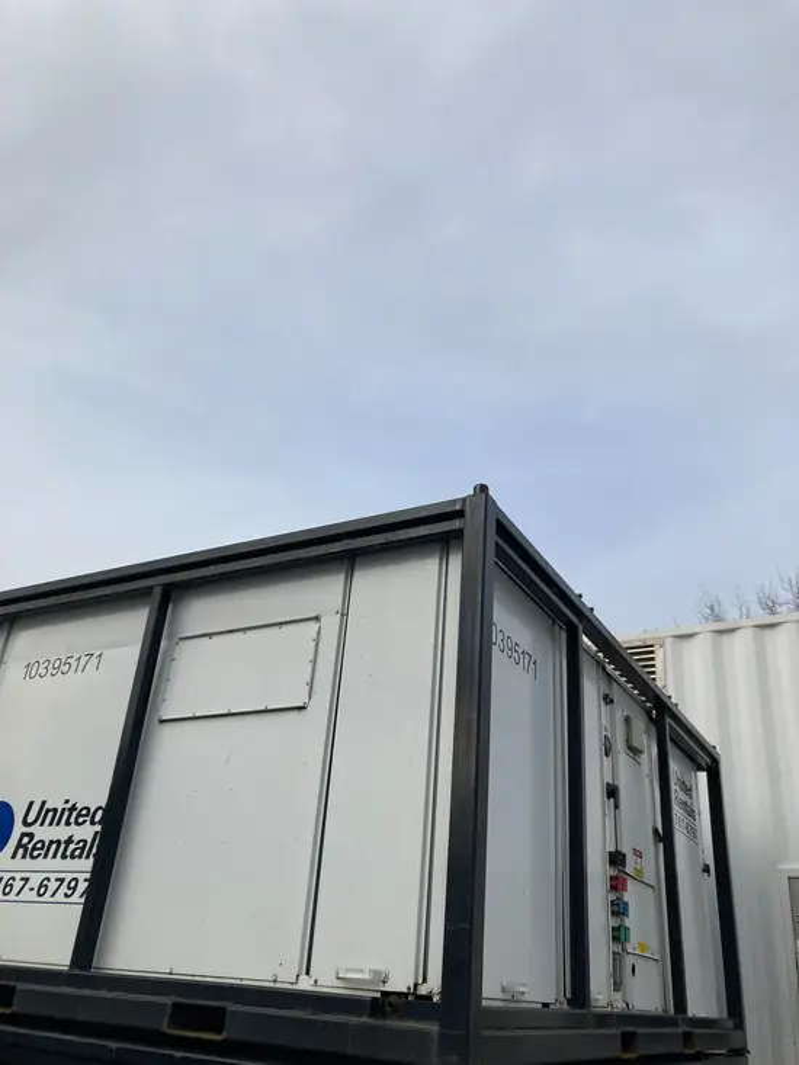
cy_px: 532
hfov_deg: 49.8
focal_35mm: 28
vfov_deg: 63.4
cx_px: 400
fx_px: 861
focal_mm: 3.99
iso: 20
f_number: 1.8
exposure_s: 1/1350
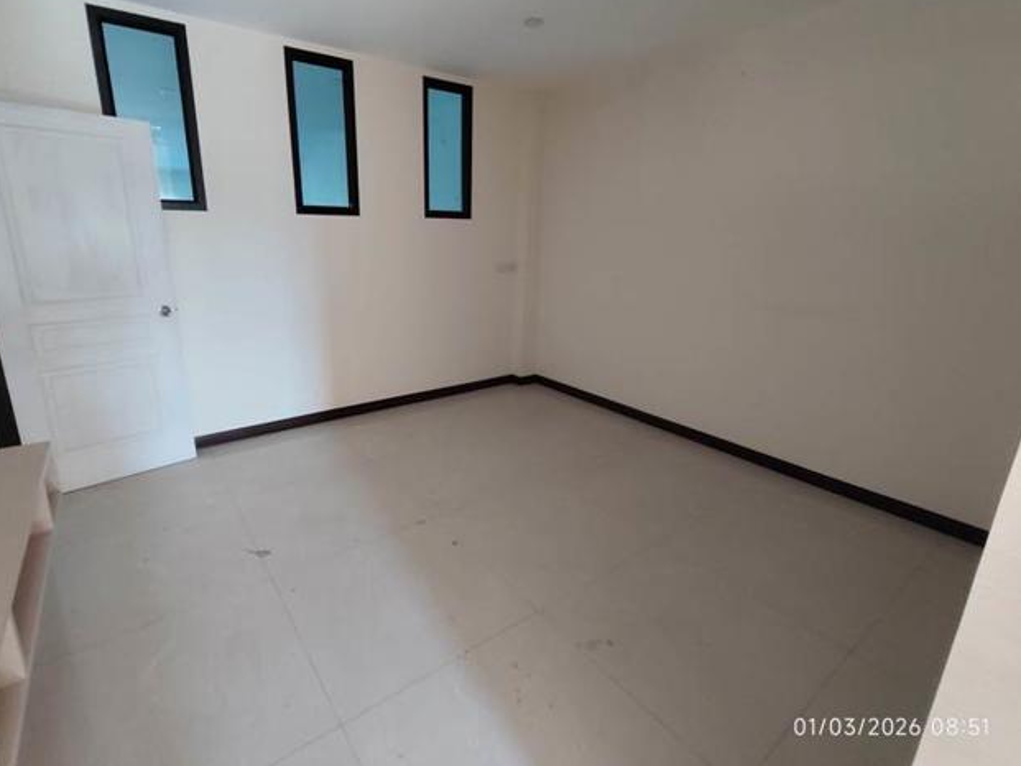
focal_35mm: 17
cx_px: 482
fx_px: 502
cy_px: 362
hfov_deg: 90.9
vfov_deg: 74.7
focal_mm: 1.67
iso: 208
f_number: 2.2
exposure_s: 1/33.3
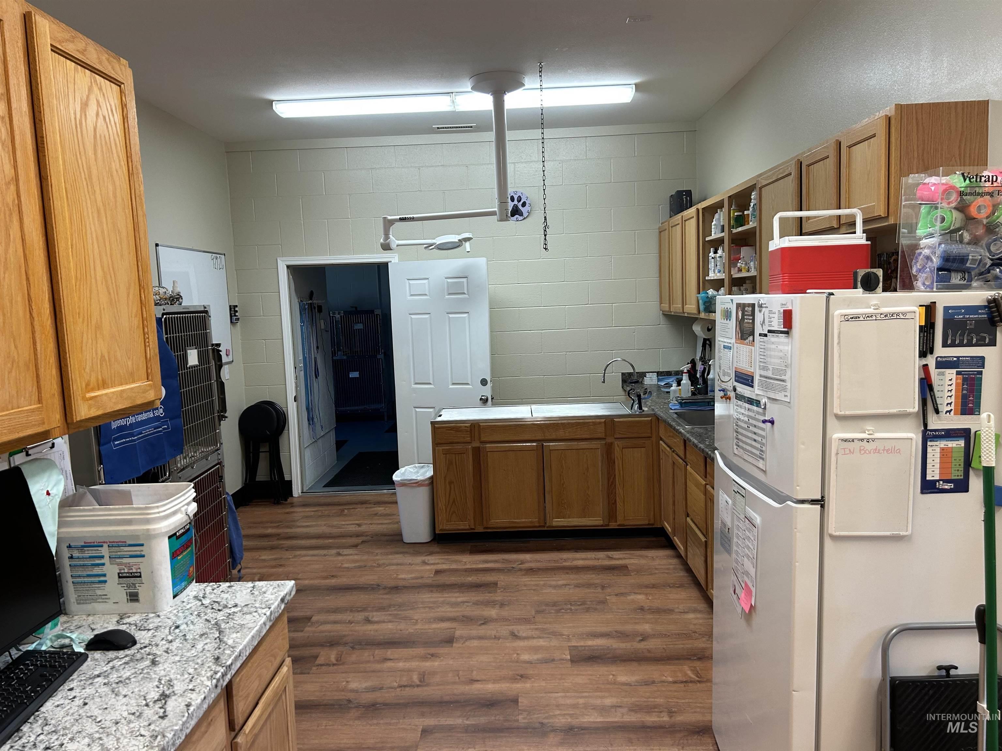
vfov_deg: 53.1
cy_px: 376
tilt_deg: -6.8
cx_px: 501
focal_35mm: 26
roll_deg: +1.9
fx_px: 753
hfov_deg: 67.3
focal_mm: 5.7
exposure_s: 1/60
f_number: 1.5
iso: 80
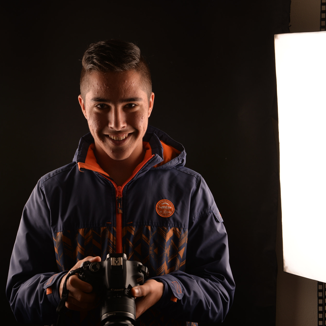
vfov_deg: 27.7
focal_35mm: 62
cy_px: 162
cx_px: 121
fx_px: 661
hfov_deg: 27.6
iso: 100
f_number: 11
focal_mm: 48
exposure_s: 1/125
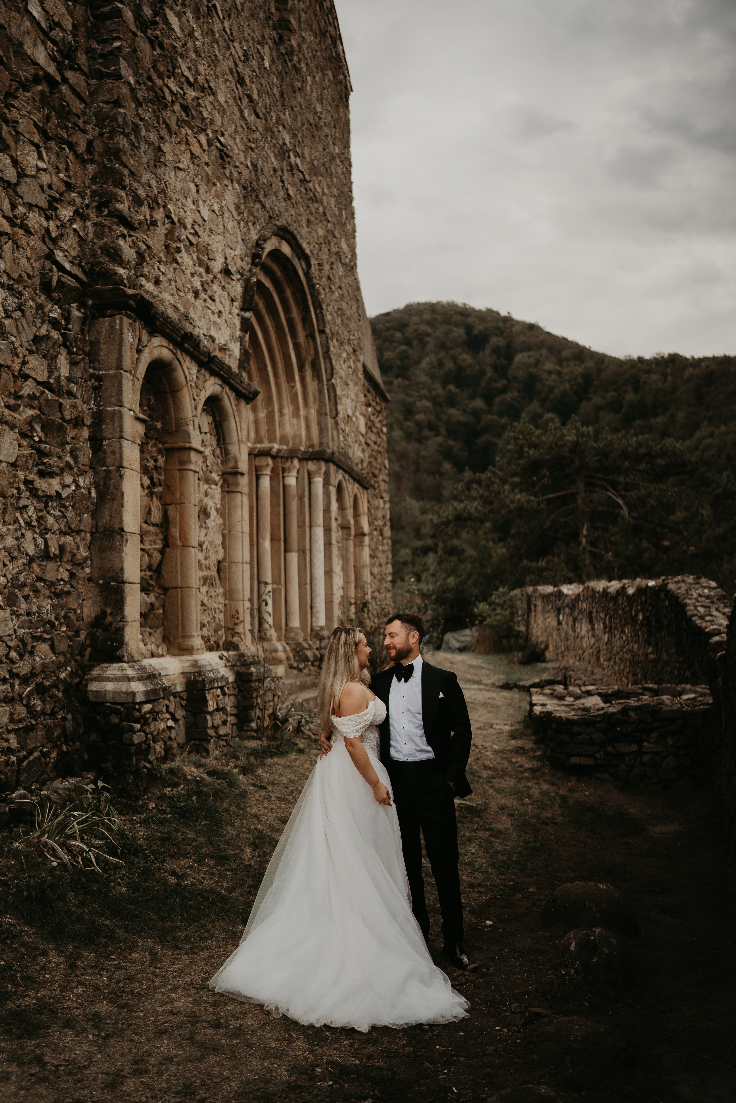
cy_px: 552
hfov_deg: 37.9
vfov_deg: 54.4
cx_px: 368
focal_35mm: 35
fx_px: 1073
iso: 320
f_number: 1.4
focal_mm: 35
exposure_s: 1/4000
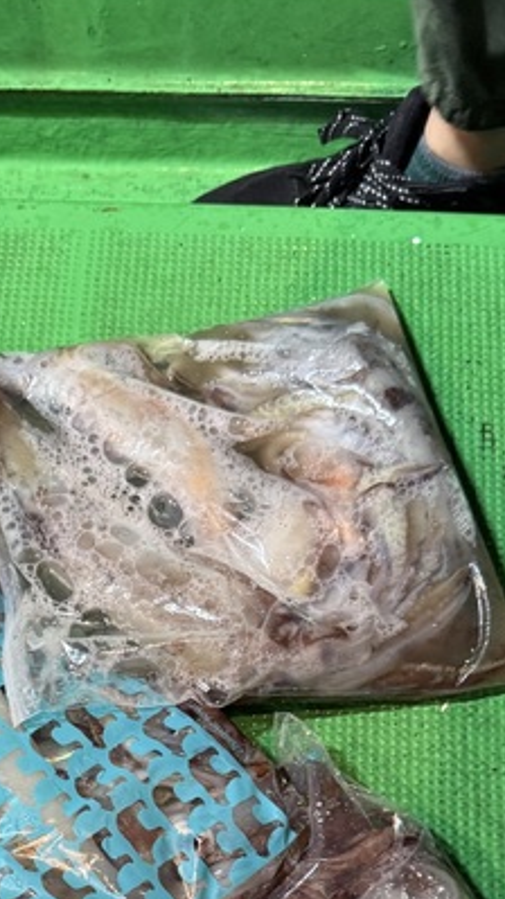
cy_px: 827
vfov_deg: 34.9
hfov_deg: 20.9
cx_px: 36
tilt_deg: -66.6
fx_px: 1335
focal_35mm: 56
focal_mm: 6.76
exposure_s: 1/42
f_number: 1.78
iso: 200
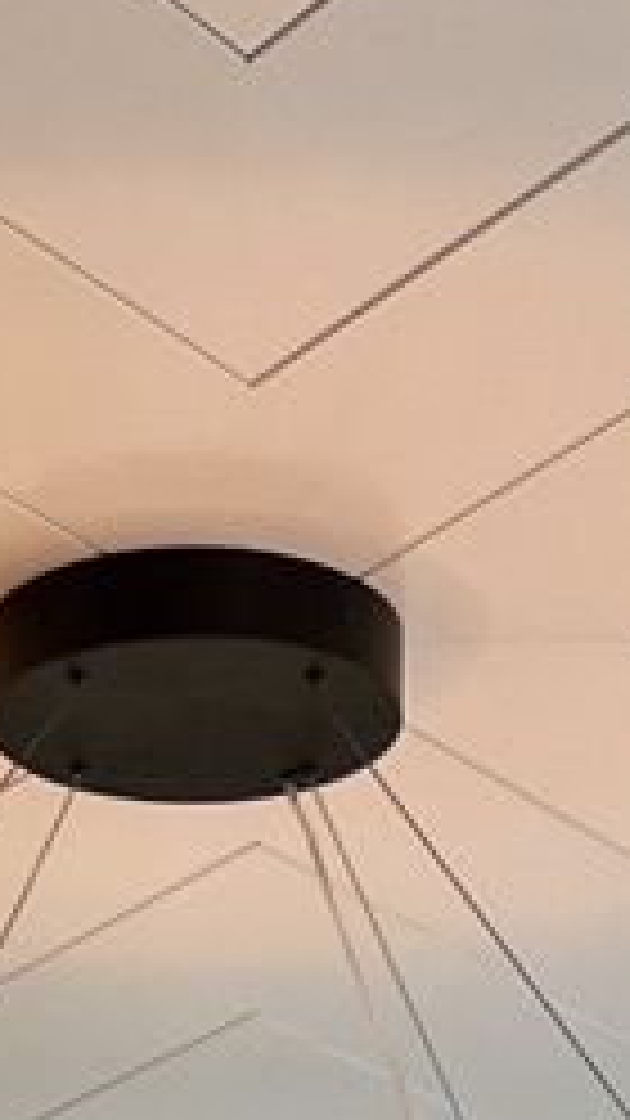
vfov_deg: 9.5
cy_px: 3252
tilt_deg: -4.4
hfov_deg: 6.7
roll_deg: -0.9
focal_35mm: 182
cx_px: 153
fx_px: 5407
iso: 50
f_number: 1.5
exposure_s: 1/120
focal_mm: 5.7
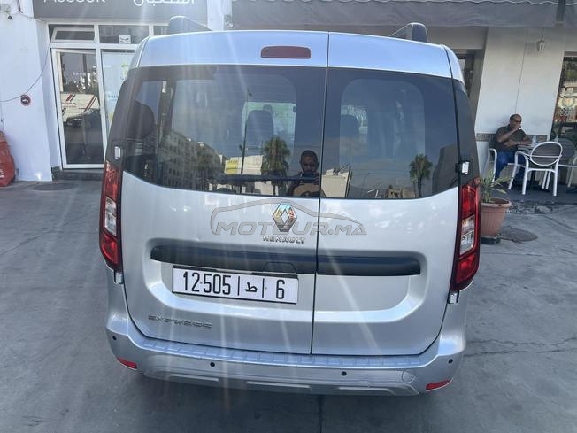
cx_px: 288
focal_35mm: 26
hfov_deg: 67.3
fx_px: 433
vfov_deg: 53.1
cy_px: 216
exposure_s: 1/1112
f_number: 1.5
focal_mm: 5.7
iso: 50
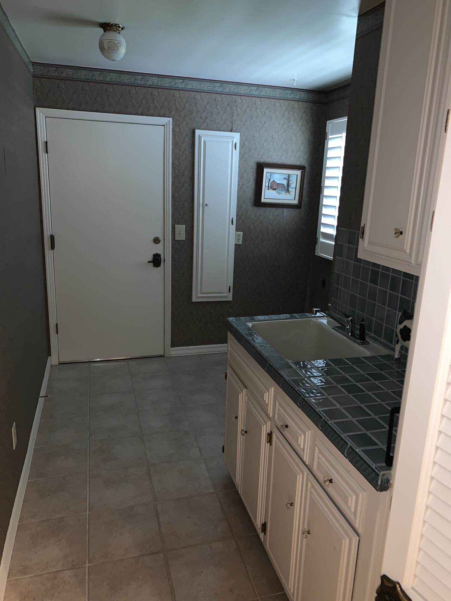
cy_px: 300
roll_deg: -2.0
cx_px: 226
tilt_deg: -14.2
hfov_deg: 53.1
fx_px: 452
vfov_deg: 67.3
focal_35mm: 26
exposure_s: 1/4
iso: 125
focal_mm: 4.25
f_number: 1.8
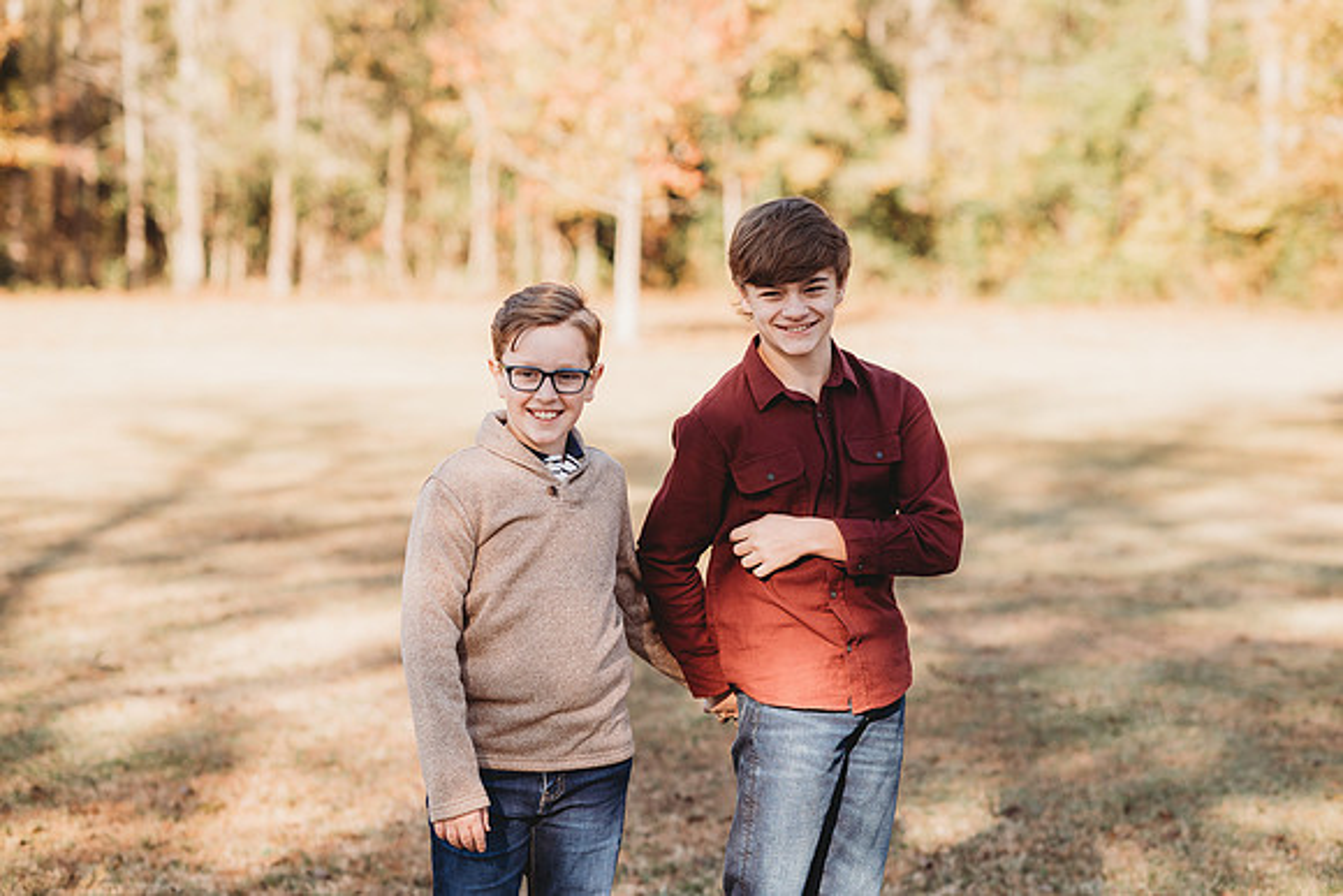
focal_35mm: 85
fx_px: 3172
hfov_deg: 23.9
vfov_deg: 16.1
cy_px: 448
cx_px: 672
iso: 200
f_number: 2.5
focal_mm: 85
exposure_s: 1/1000
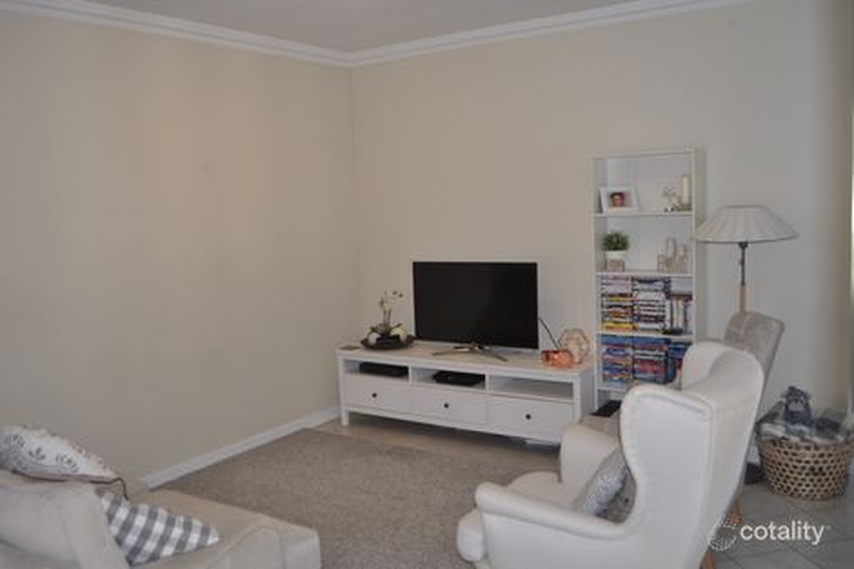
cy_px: 284
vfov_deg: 43.6
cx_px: 427
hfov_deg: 61.9
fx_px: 711
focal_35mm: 30
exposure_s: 1/30
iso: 200
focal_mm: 20
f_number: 3.8
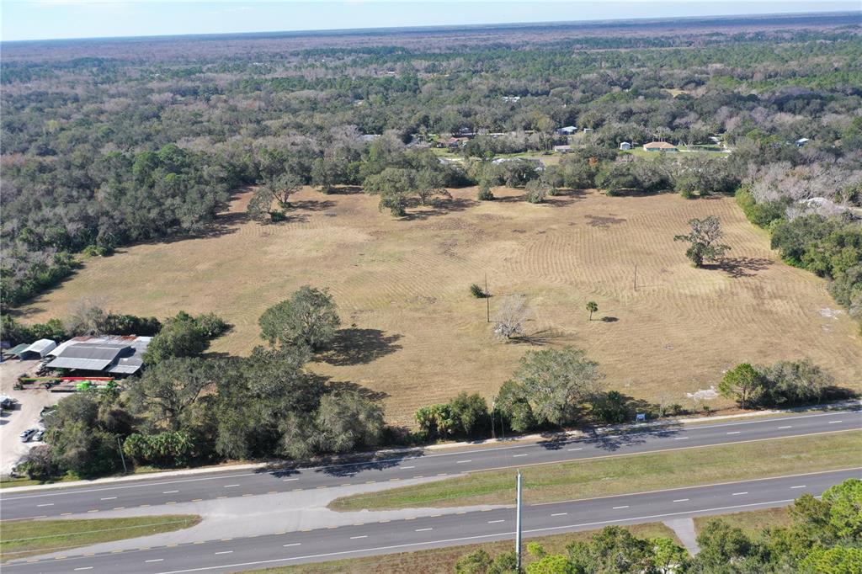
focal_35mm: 28
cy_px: 287
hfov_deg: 65.5
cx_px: 431
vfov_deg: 46.4
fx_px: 670
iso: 100
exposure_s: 1/320
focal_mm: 10.26
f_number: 5
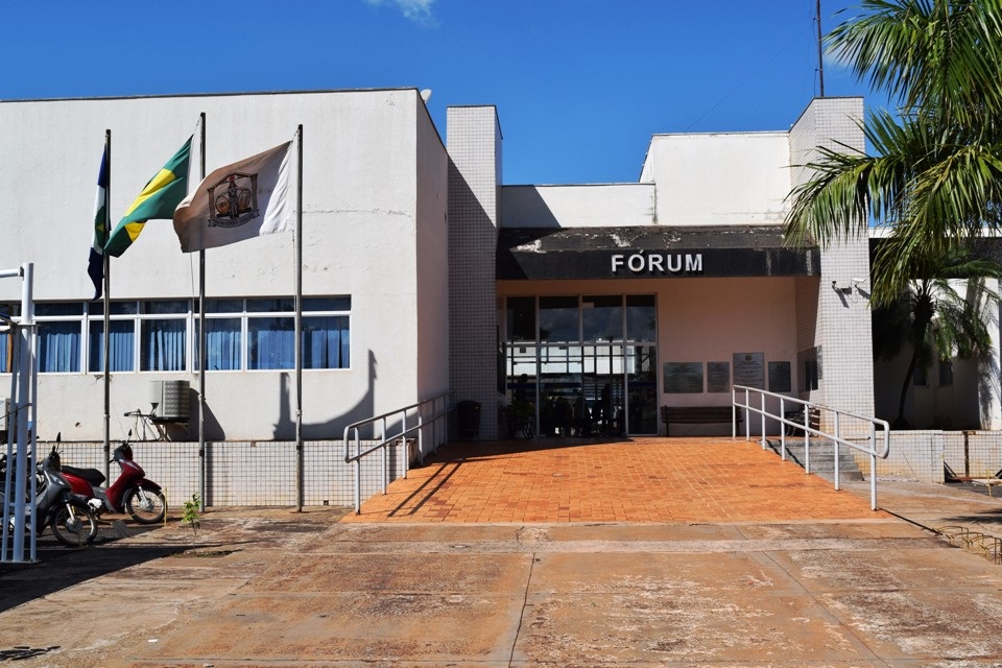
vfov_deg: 30.8
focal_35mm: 44
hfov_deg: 45.0
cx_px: 501
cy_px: 334
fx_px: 1211
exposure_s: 1/500
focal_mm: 29
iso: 200
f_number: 11
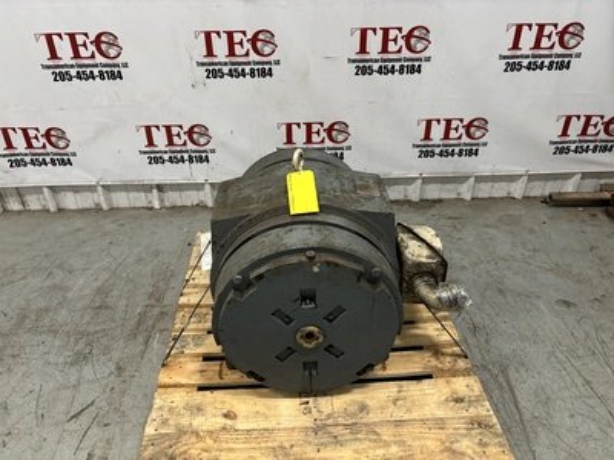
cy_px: 230
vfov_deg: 53.1
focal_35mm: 26
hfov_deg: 67.3
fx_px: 461
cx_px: 307
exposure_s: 1/60
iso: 160
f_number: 1.6
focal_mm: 5.96
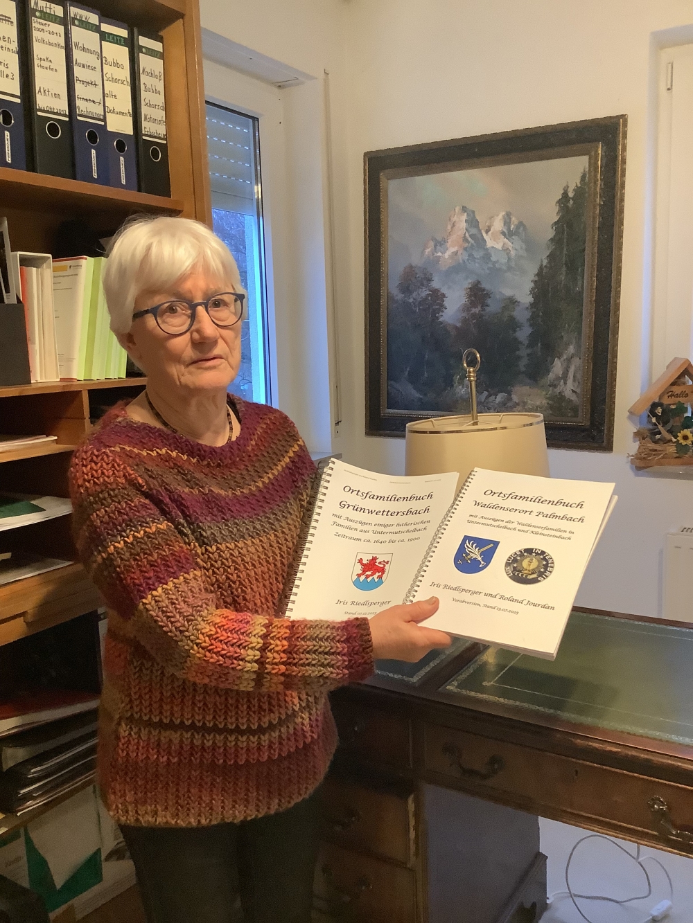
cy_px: 462
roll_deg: +1.7
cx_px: 346
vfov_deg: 58.3
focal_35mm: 31
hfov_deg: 45.4
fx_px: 827
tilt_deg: -7.6
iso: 250
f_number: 2.4
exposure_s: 1/40
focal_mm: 3.3
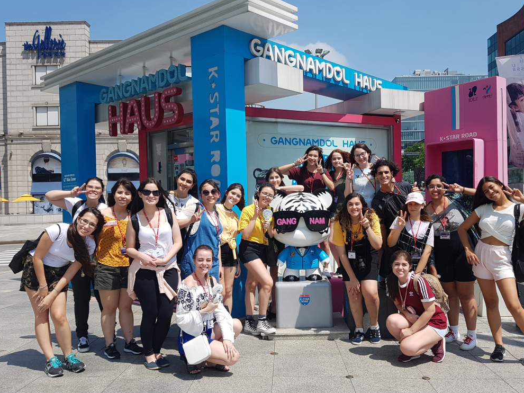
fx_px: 469
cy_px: 202
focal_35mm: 31
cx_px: 299
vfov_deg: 45.4
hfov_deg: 58.1
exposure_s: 1/2784
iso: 50
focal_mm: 4.2
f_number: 1.7
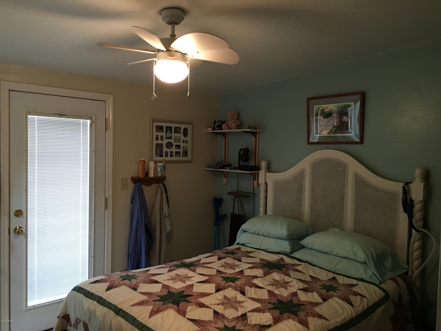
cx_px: 220
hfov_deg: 61.7
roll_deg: -0.6
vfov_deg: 48.2
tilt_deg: -2.8
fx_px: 369
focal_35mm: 29
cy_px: 166
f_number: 2.2
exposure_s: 1/30
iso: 160
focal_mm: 4.15
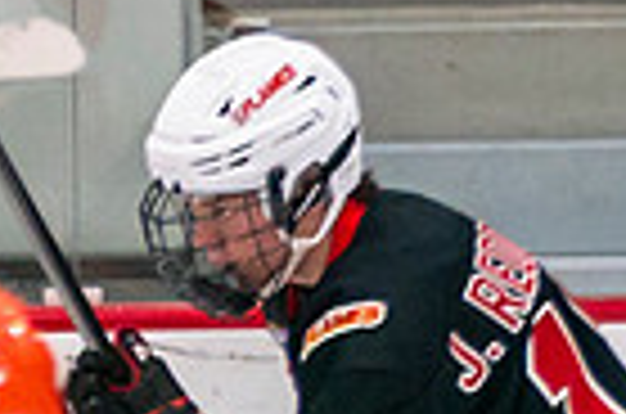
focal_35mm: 1422
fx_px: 24670
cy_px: 1142
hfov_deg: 1.5
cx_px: -930
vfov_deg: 1.0
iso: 640
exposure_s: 1/640
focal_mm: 140
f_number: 2.8
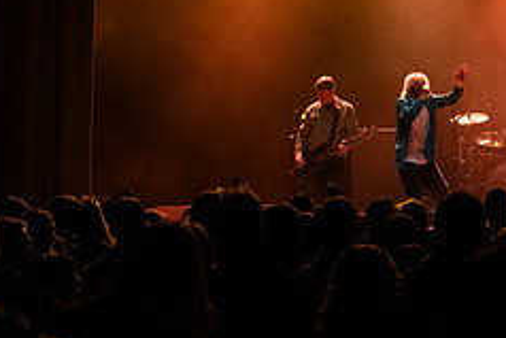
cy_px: 27
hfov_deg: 16.1
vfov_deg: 11.0
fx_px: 1744
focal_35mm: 124
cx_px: 553
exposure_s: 1/320
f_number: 3.2
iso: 2500
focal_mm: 48
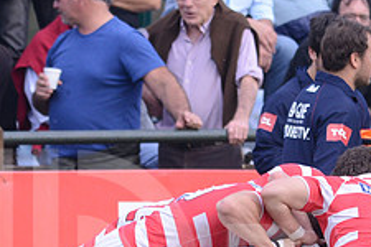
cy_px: 273
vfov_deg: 1.3
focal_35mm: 1085
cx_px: 359
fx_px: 11181
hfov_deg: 1.9
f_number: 4
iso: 560
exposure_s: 1/1600
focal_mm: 420
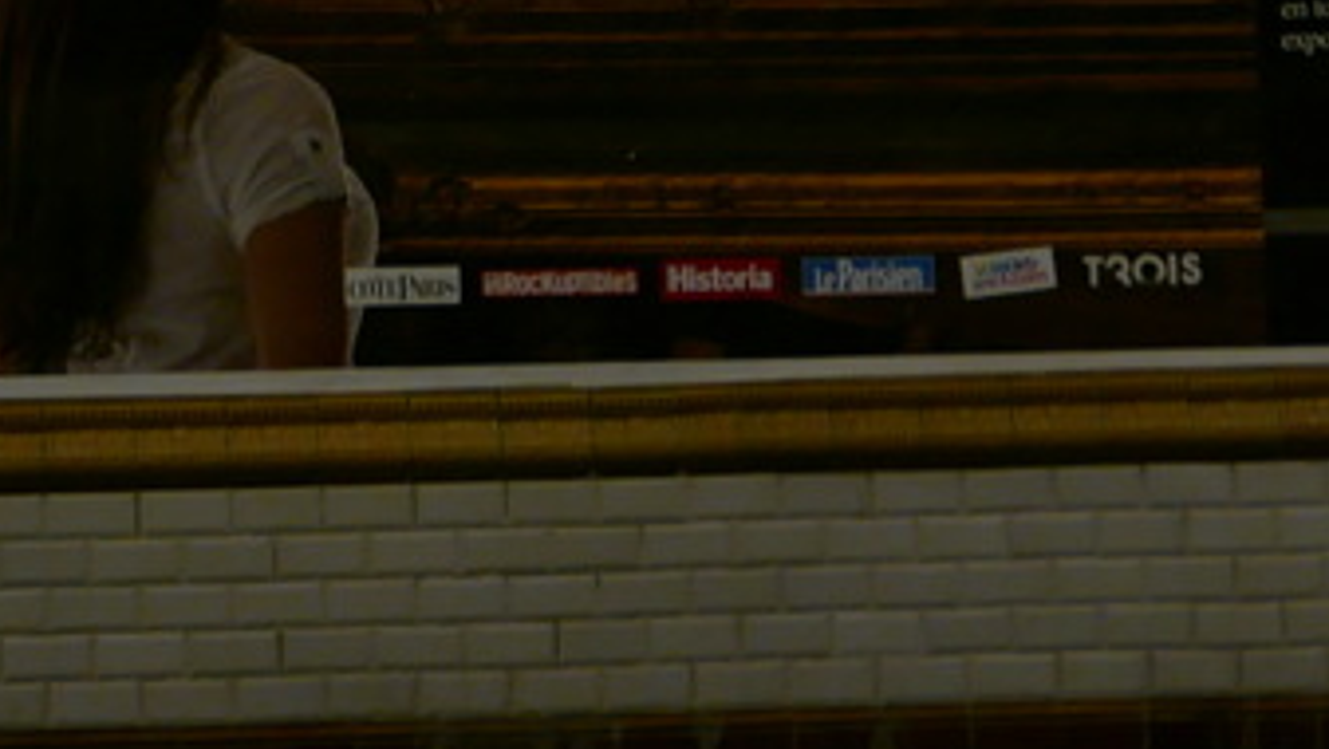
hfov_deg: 11.5
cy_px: -800
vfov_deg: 6.3
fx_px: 6558
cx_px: -2
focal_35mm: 186
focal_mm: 22.7
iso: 200
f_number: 2.7
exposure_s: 1/100
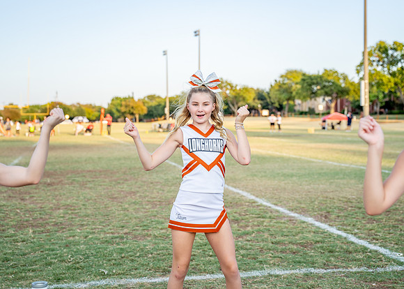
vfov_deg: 25.4
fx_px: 638
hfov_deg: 35.1
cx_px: 202
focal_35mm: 56
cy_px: 121
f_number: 2.8
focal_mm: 44.8
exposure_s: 1/800
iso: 200
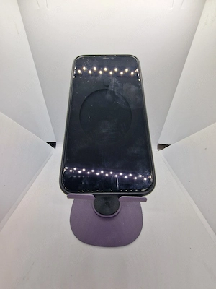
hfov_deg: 89.9
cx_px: 108
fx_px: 108
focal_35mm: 13
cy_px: 144
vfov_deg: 106.2
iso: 50
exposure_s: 1/152
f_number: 2.2
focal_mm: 2.2
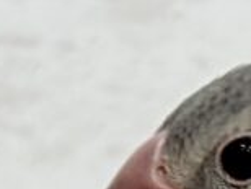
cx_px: 421
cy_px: 574
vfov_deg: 3.6
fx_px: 2941
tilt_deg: -11.5
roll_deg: +0.1
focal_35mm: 405
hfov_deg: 4.8
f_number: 1.6
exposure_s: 1/100
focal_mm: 5.96
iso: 64
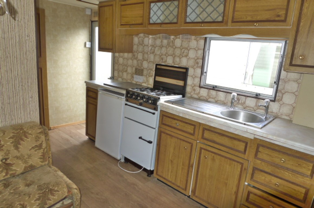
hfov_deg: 73.8
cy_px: 104
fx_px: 209
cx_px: 157
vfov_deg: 52.9
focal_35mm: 24
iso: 400
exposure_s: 1/125
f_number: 2.5
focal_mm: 5.1
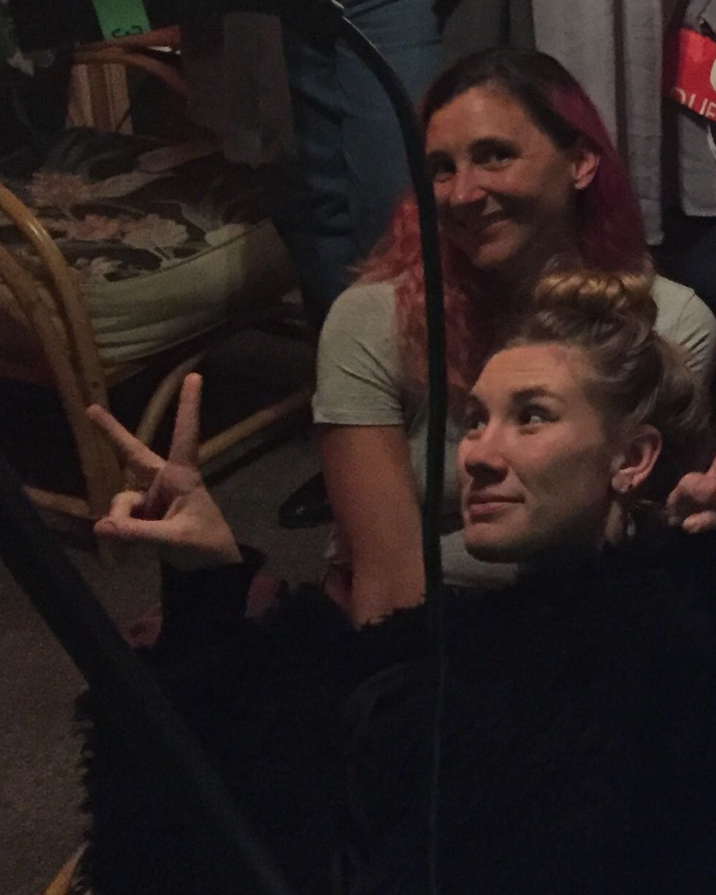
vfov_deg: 24.5
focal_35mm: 75
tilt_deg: -17.8
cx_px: 1065
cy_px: 44
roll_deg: -0.7
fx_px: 1986
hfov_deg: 18.2
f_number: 2.2
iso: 400
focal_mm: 4.15
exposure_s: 1/15
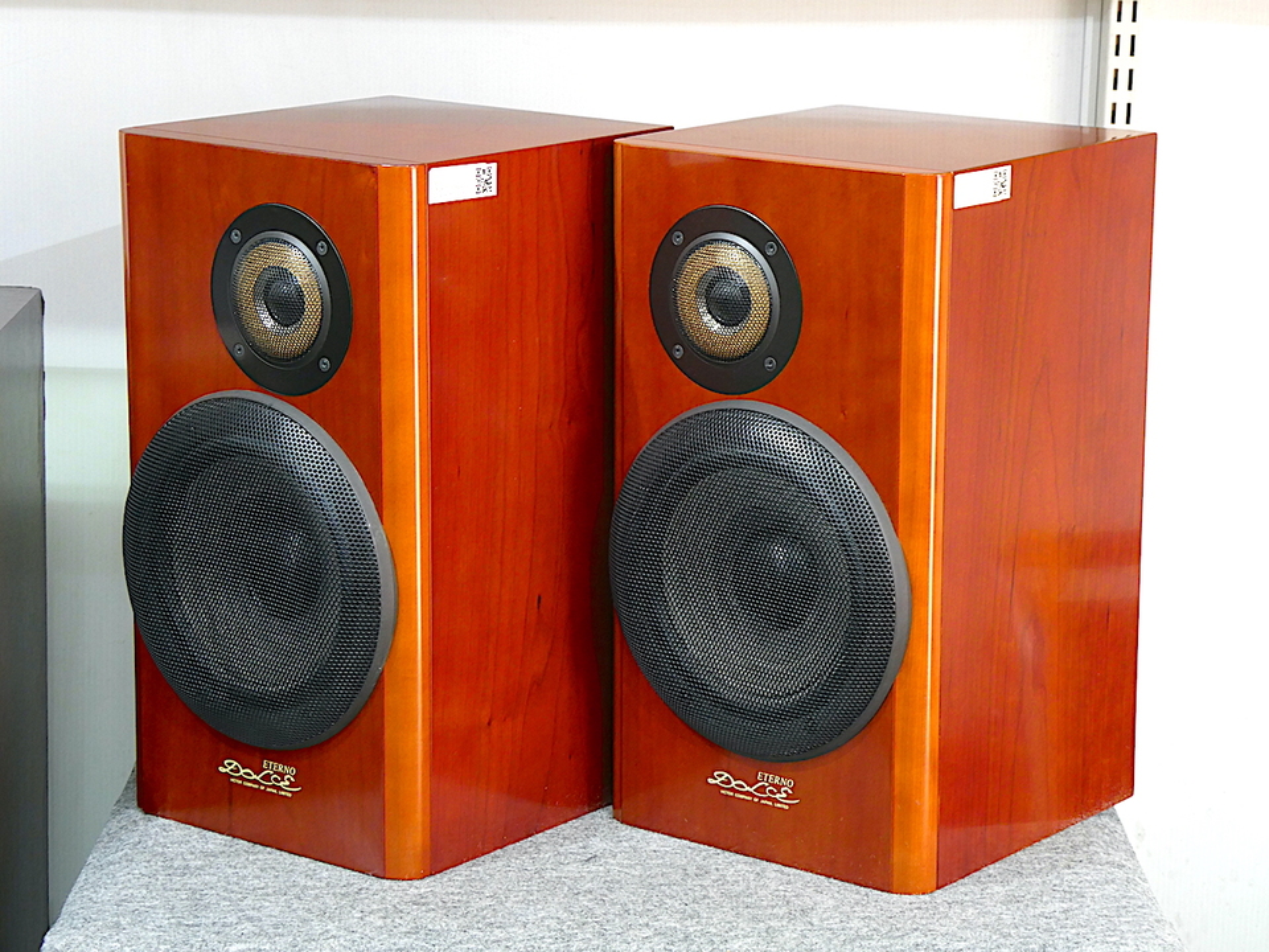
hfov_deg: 21.8
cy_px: 476
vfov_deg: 16.4
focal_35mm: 90
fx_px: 3299
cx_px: 634
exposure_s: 1/3.2
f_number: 6.3
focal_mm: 16.1
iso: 200
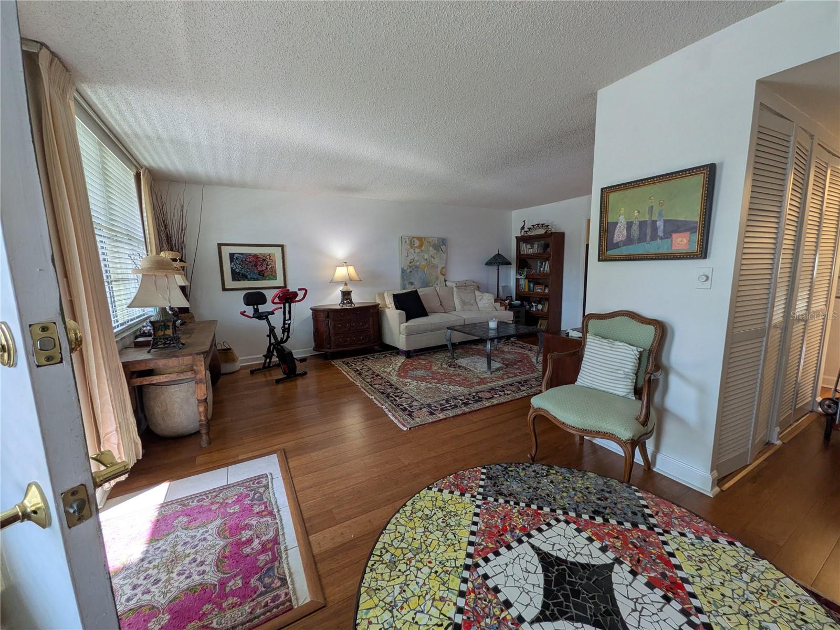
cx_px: 420
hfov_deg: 102.1
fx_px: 340
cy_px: 315
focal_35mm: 14
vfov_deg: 85.7
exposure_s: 1/60
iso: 134
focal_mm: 1.85
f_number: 2.2
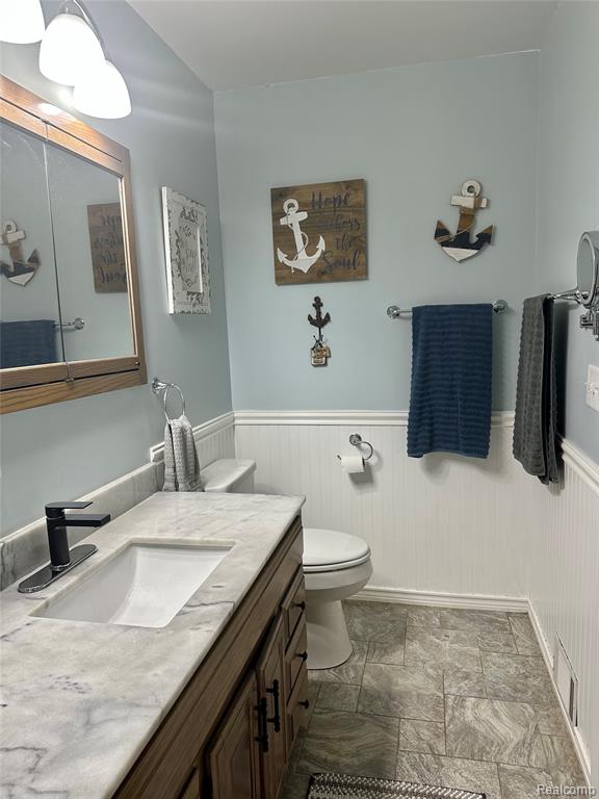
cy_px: 400
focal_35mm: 24
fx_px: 554
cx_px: 300
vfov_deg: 71.6
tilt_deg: -5.9
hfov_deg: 56.8
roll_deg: +1.0
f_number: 1.78
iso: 125
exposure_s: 1/120
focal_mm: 6.86
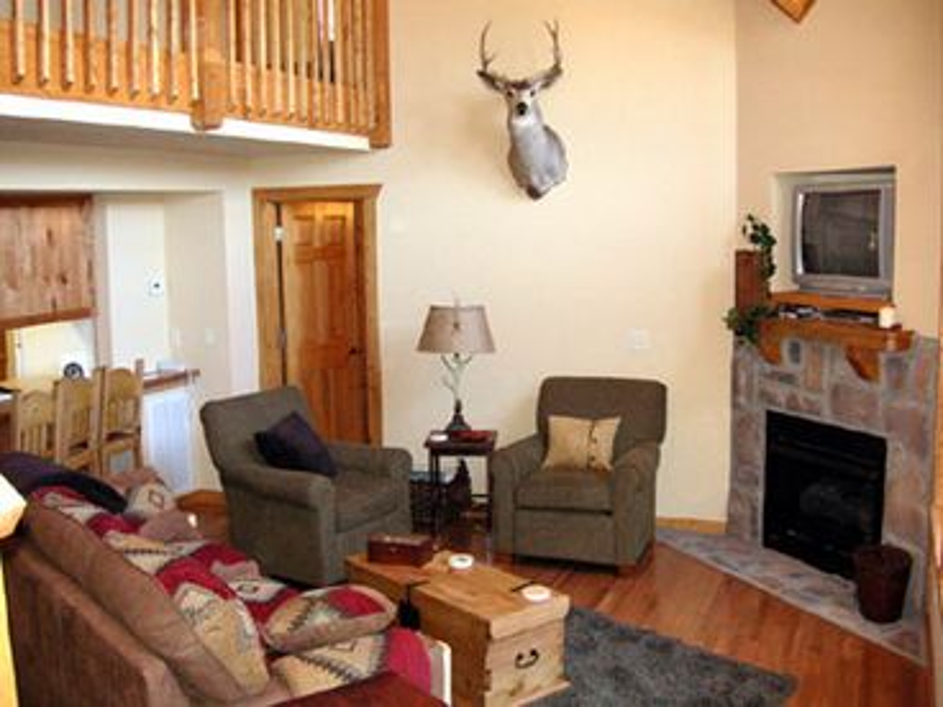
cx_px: 472
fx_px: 1008
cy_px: 354
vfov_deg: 38.7
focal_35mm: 37
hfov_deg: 50.1
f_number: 2.8
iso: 160
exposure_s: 1/45
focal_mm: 6.1
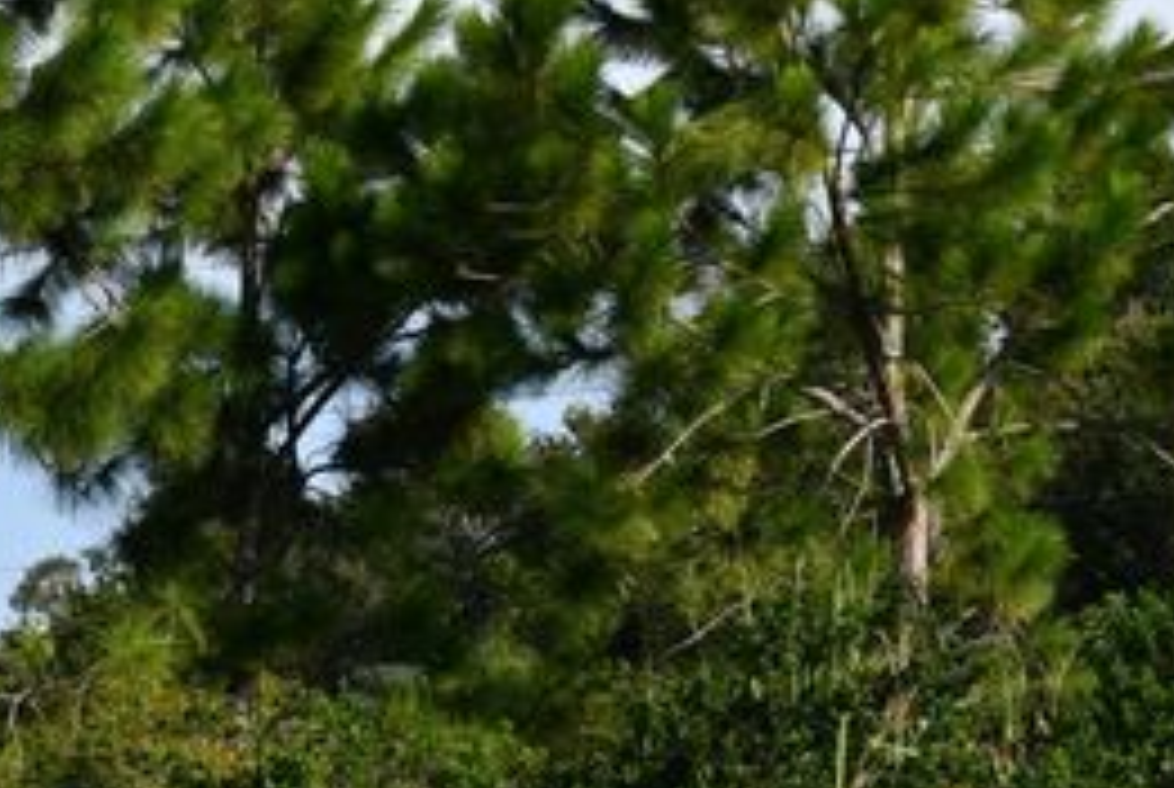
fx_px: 4802
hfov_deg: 13.7
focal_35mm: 147
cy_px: 847
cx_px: 4
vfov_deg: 9.3
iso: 100
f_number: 8
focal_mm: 30
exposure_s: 1/250
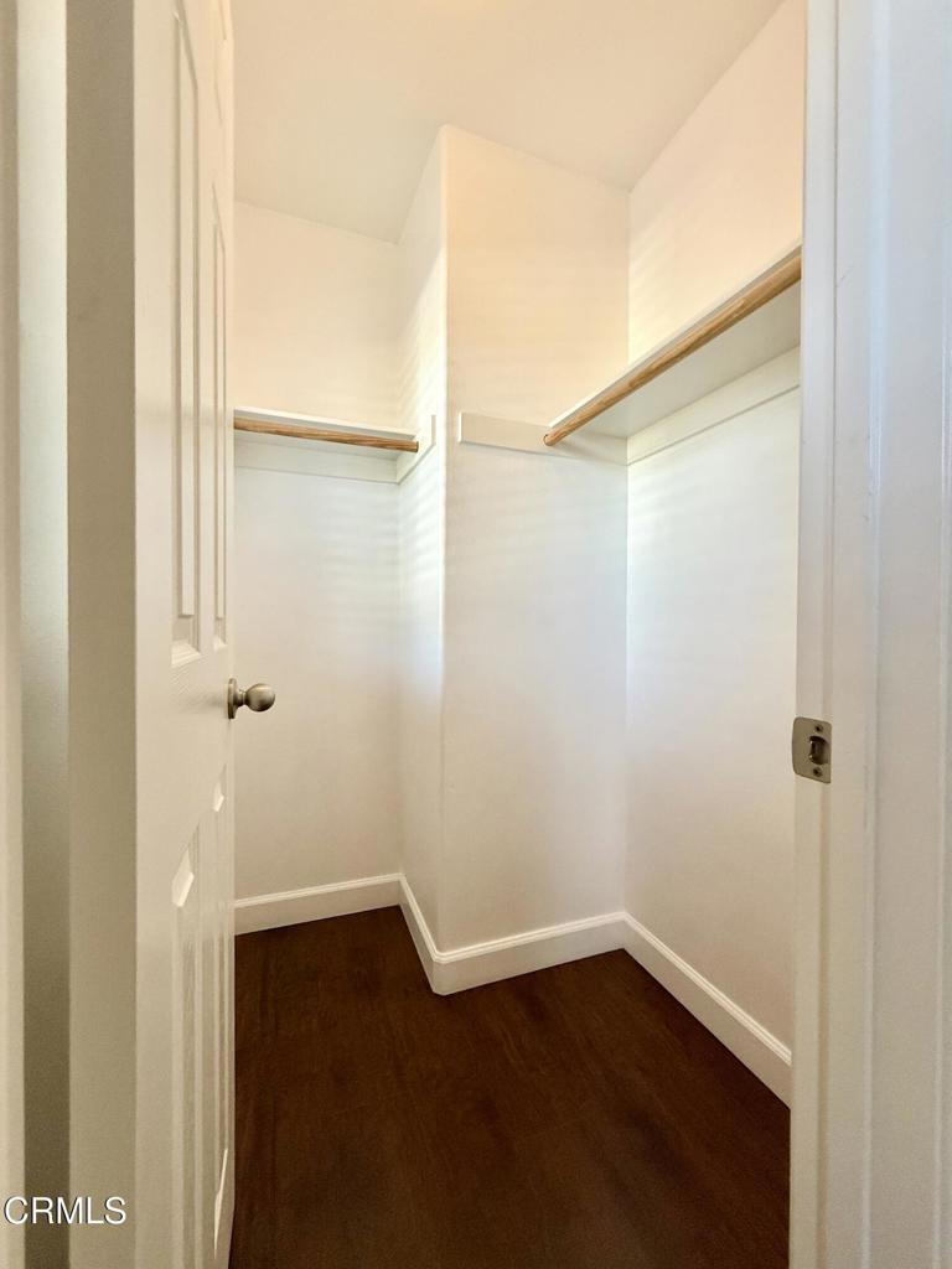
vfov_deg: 102.1
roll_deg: -0.9
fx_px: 513
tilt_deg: +0.6
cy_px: 634
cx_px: 476
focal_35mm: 14
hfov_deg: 85.7
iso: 320
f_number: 2.2
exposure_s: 1/120
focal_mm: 2.22
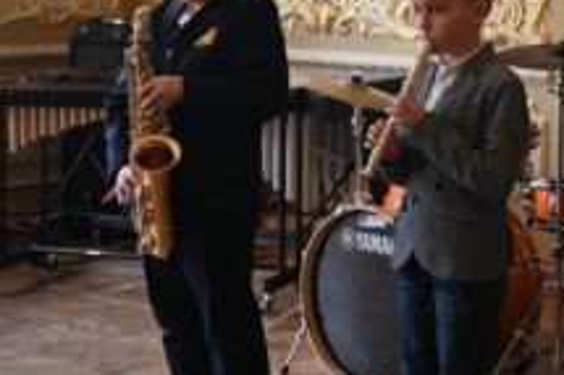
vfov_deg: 14.4
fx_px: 1471
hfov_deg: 21.1
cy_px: 66
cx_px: 542
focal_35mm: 94
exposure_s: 1/100
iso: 320
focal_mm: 42
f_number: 2.8
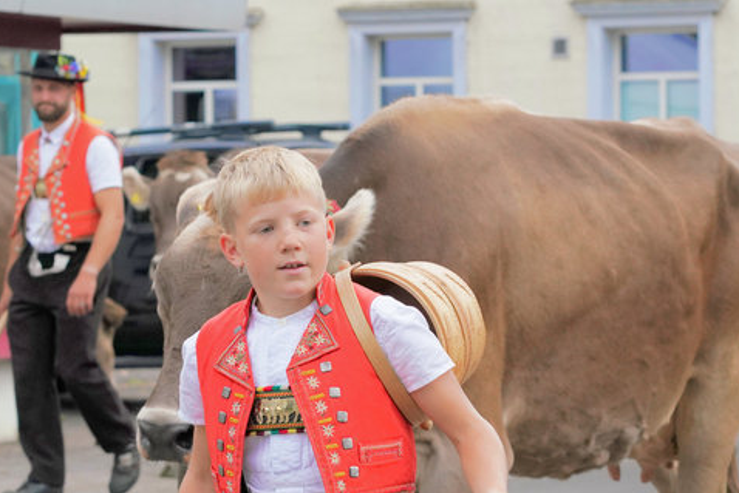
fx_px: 3285
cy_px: 451
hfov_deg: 12.8
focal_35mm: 160
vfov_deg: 8.6
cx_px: 487
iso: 800
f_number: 6.3
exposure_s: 1/1250
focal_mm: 85
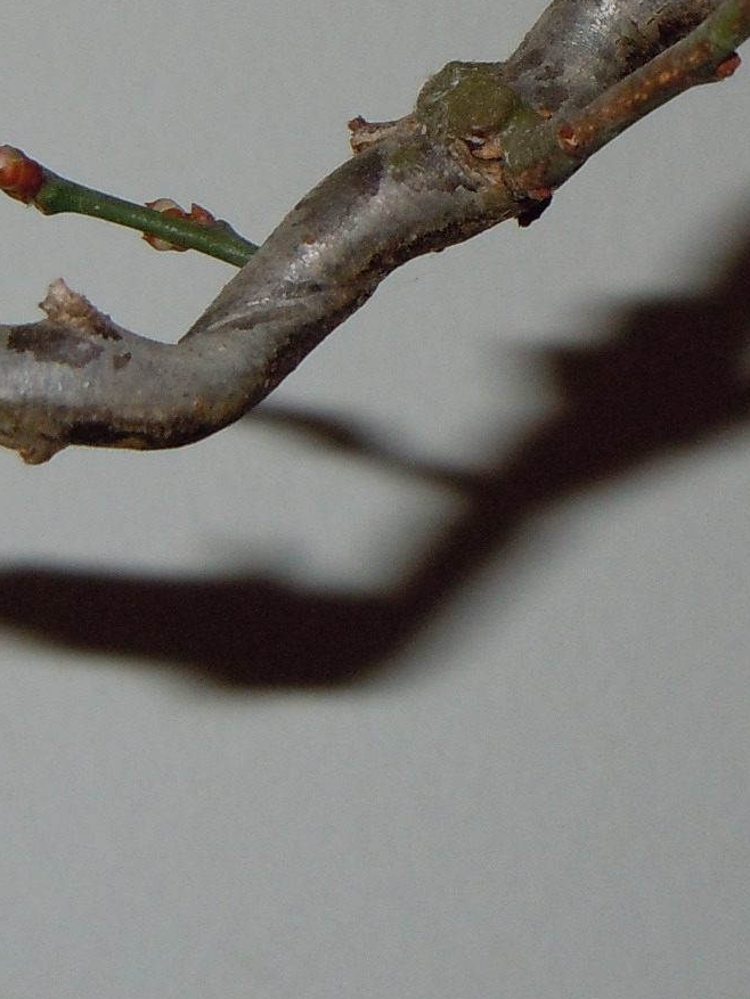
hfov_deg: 7.4
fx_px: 5805
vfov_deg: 9.8
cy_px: 35
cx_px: 763
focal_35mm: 201
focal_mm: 12.2
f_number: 4.1
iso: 200
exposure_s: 1/40
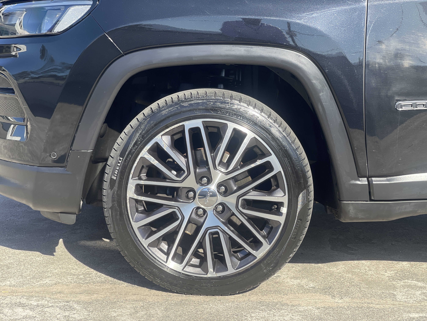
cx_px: 214
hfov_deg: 30.3
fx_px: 789
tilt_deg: -10.6
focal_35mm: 64
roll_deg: -1.5
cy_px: 160
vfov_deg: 22.9
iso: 32
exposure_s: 1/518
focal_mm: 7.5
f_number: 2.2
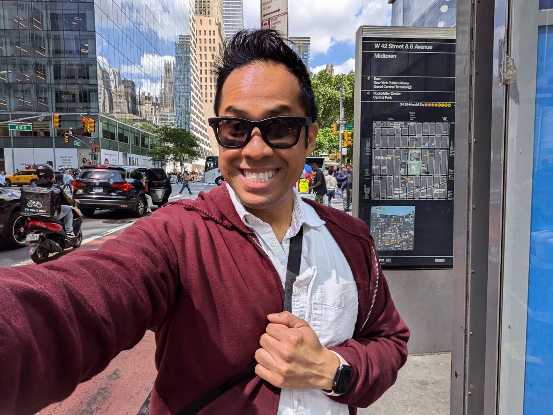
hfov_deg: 79.0
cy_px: 208
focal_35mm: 21
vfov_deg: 63.4
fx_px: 335
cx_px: 276
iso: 45
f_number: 2.2
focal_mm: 2.74
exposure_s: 1/1105
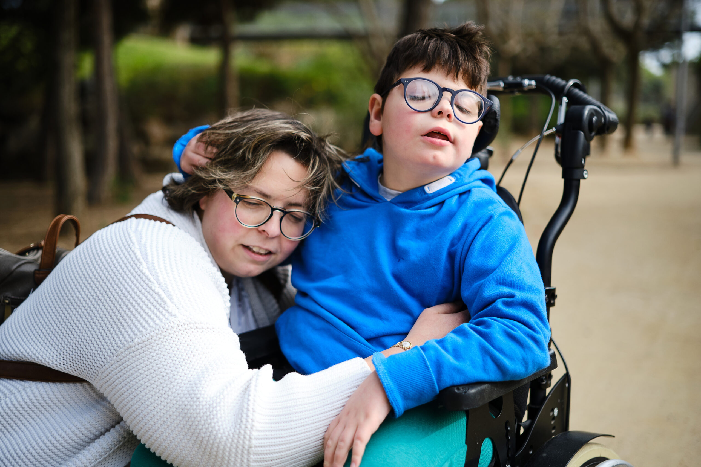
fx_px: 974
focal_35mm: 50
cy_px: 234
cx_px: 350
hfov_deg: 39.6
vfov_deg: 27.0
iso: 200
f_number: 1.4
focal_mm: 33
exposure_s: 1/2000
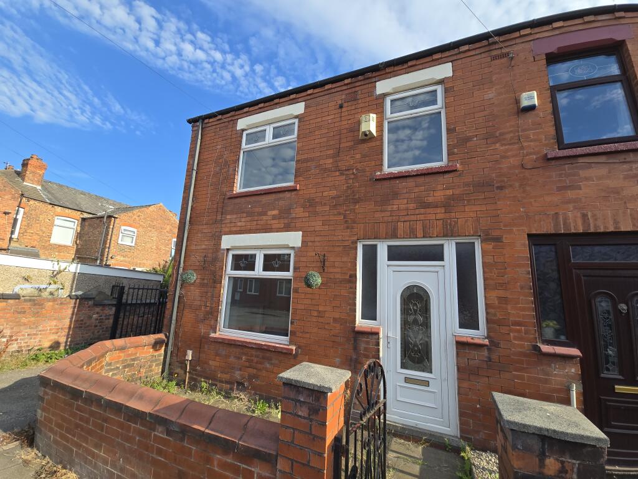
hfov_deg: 106.2
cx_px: 319
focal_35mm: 13
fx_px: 240
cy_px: 240
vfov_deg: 89.9
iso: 50
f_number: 2.2
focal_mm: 2.2
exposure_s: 1/1070
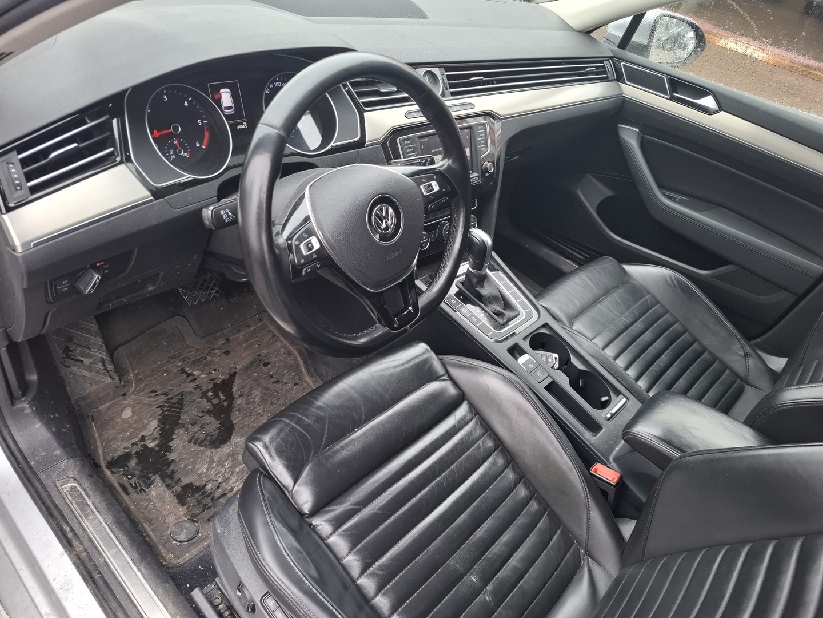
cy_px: 309
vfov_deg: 58.9
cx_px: 412
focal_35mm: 23
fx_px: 547
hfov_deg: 73.9
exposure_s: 1/100
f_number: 1.8
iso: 64
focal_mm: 5.54
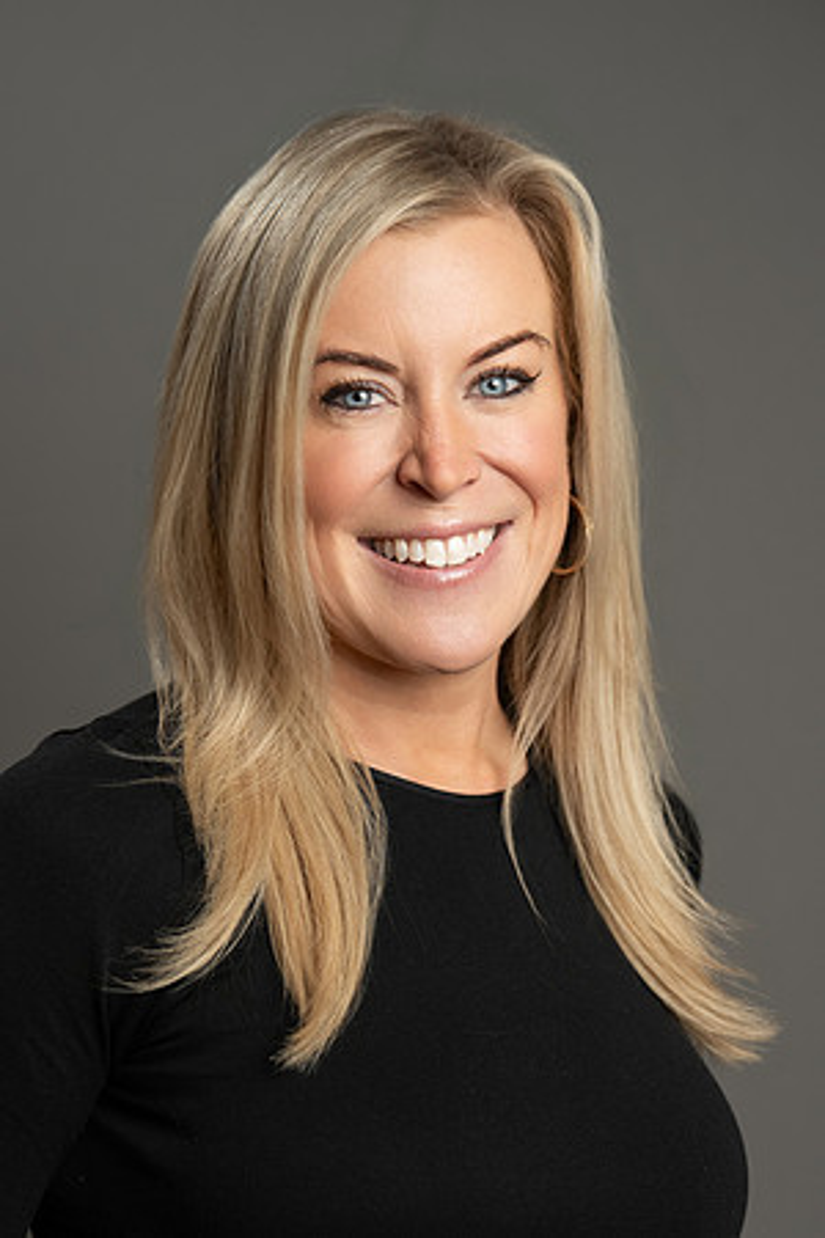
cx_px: 412
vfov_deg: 20.4
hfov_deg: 13.7
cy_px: 619
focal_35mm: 100
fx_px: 3437
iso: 640
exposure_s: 1/160
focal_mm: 100
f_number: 4
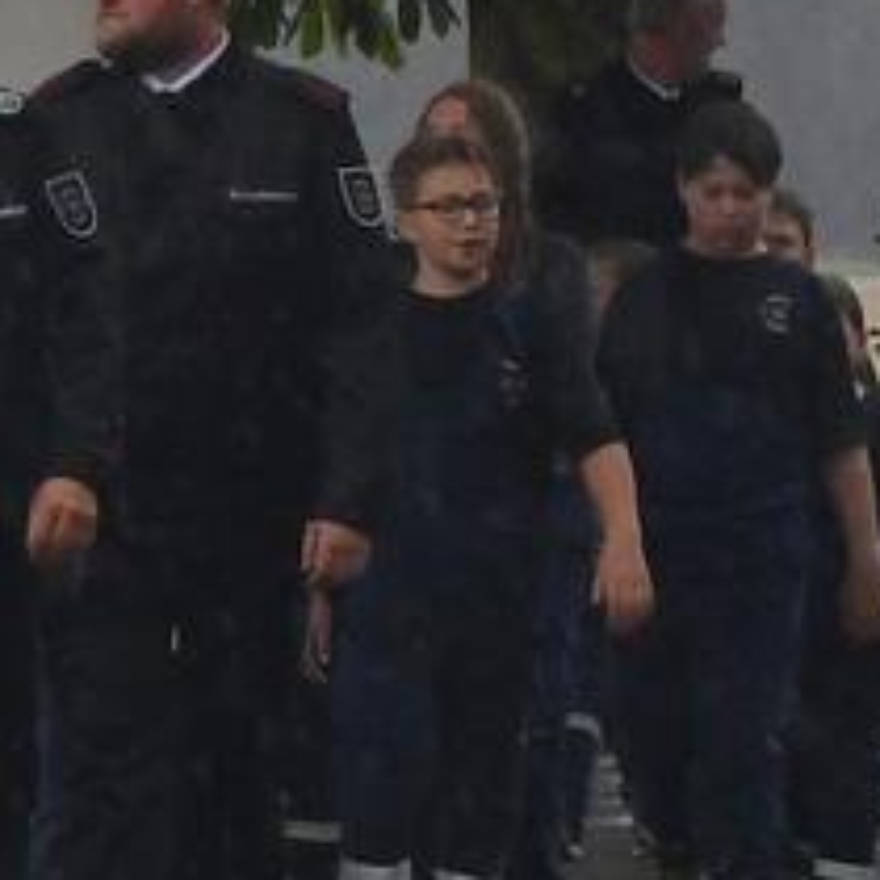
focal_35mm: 583
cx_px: -2217
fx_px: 16768
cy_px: 348
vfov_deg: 3.0
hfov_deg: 2.9
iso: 800
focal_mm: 50
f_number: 10
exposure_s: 1/400
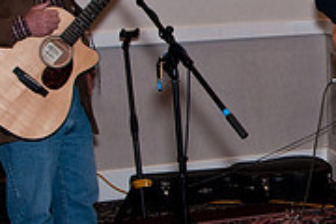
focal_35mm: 106
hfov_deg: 18.2
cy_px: 27
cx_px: 416
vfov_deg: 12.8
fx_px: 989
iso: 640
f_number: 6.3
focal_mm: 22
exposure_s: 1/60
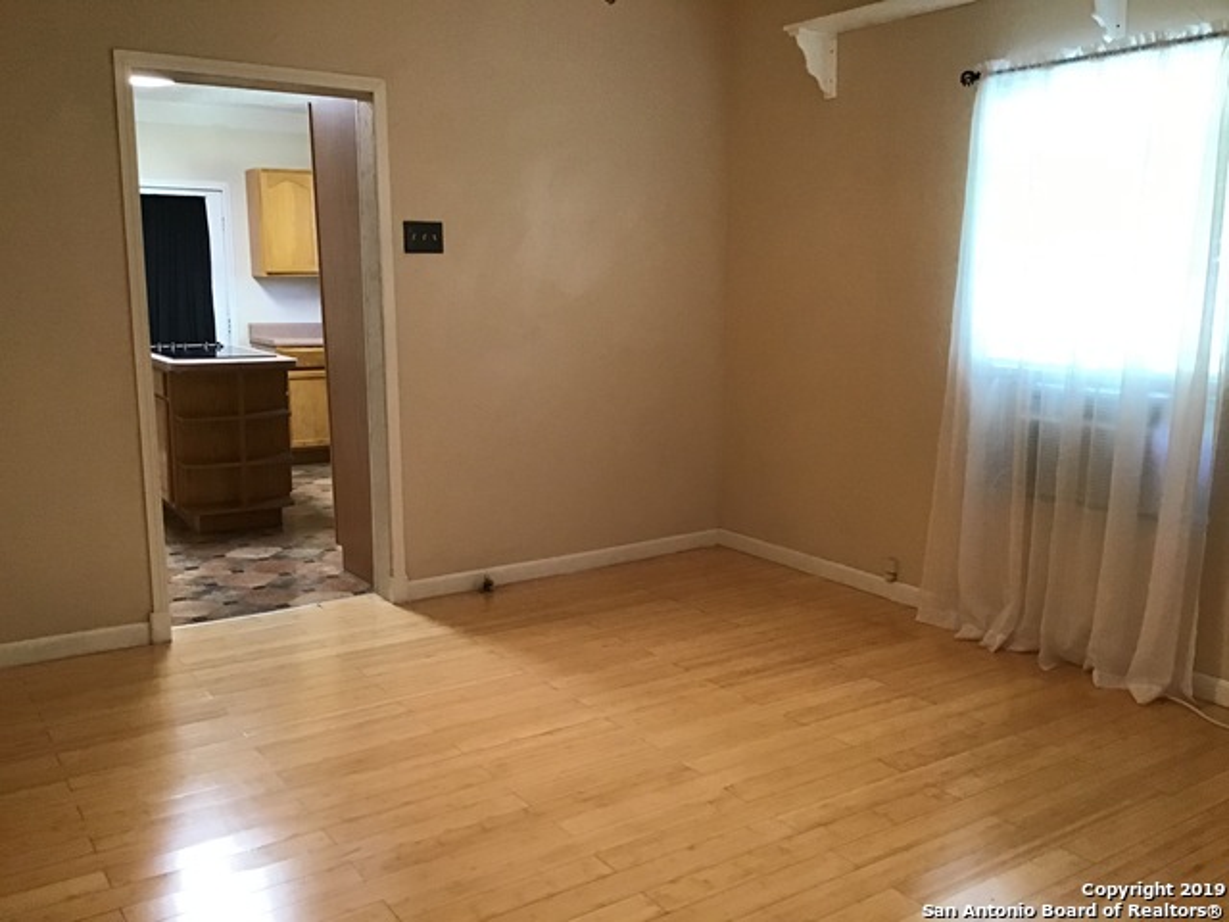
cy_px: 461
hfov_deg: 58.4
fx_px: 1101
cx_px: 614
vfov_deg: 45.4
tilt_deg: -9.6
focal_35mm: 31
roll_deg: -0.9
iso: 160
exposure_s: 1/30
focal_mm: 3.3
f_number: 2.4
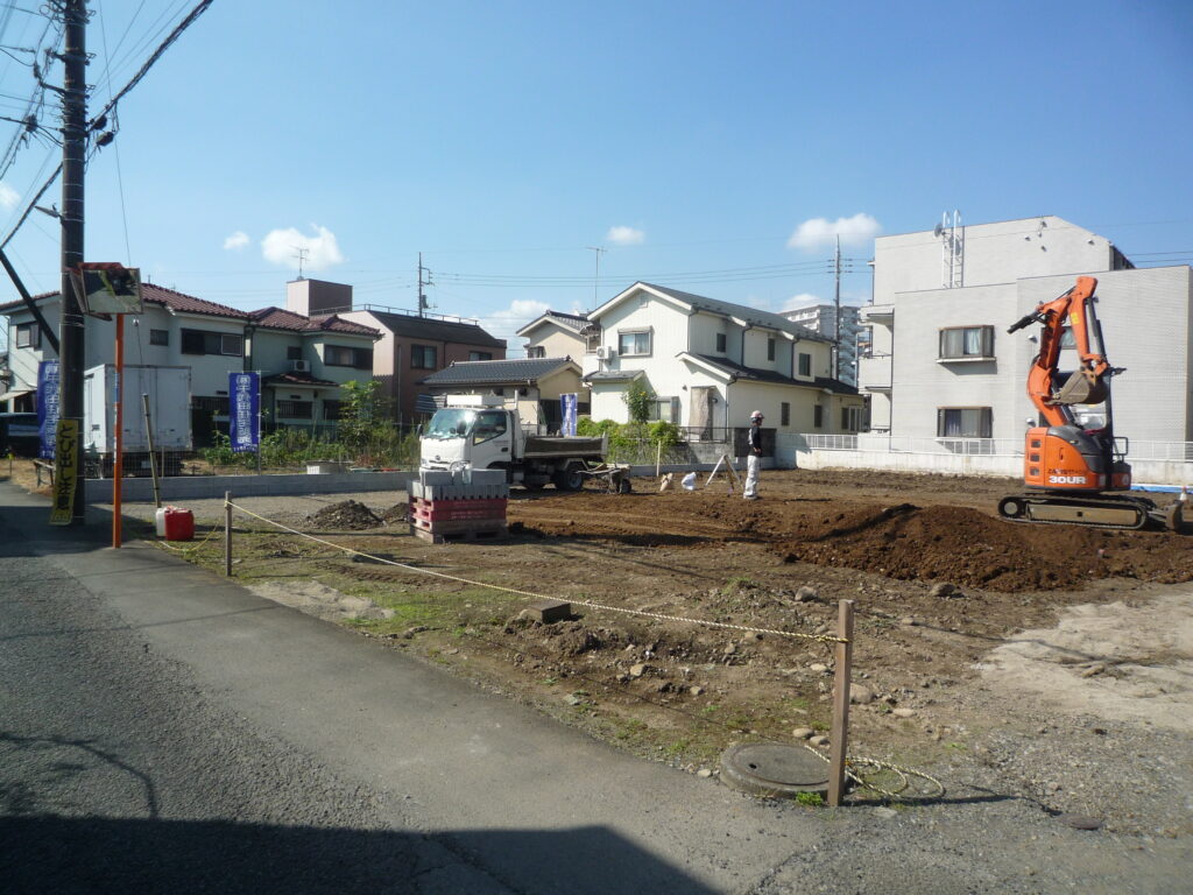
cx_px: 596
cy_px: 448
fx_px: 862
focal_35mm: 25
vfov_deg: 54.9
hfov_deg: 69.4
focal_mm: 4.4
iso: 100
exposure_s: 1/800
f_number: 4
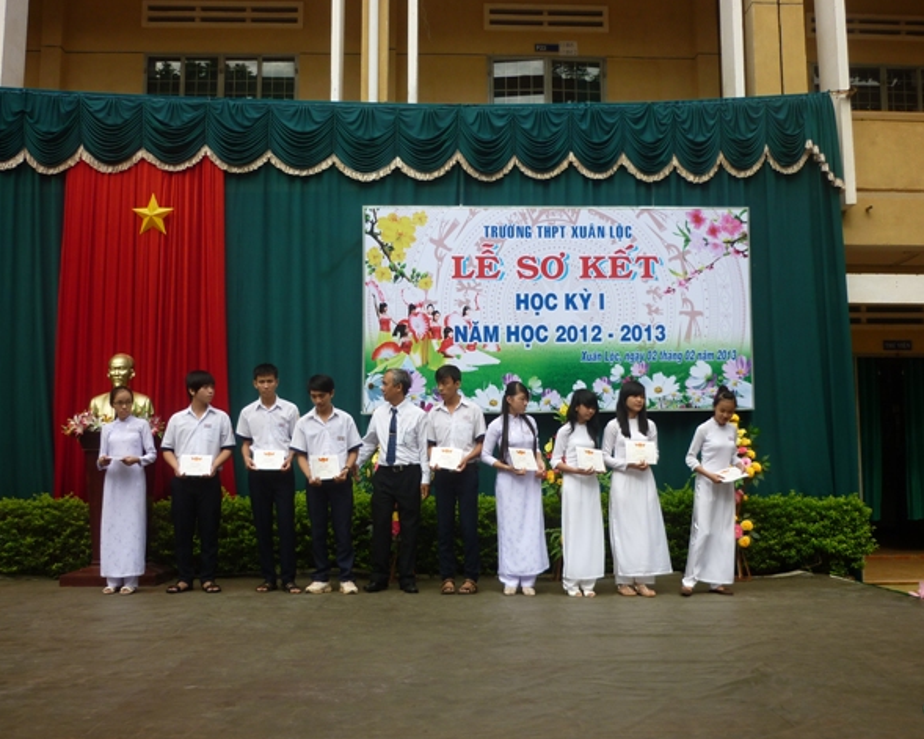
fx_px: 957
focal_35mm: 35
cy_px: 373
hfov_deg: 51.5
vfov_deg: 42.2
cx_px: 472
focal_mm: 5.5
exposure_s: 1/640
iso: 80
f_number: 2.8
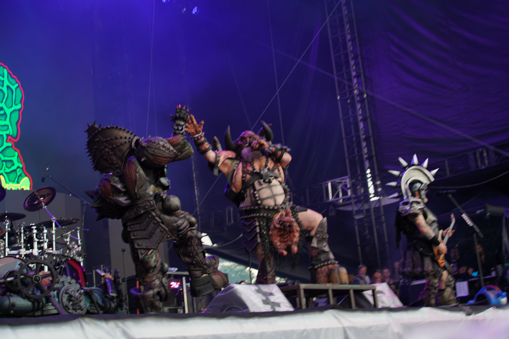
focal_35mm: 54
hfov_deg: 36.9
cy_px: 170
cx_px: 254
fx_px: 763
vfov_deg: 25.1
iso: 200
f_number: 4
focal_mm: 54
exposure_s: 1/125
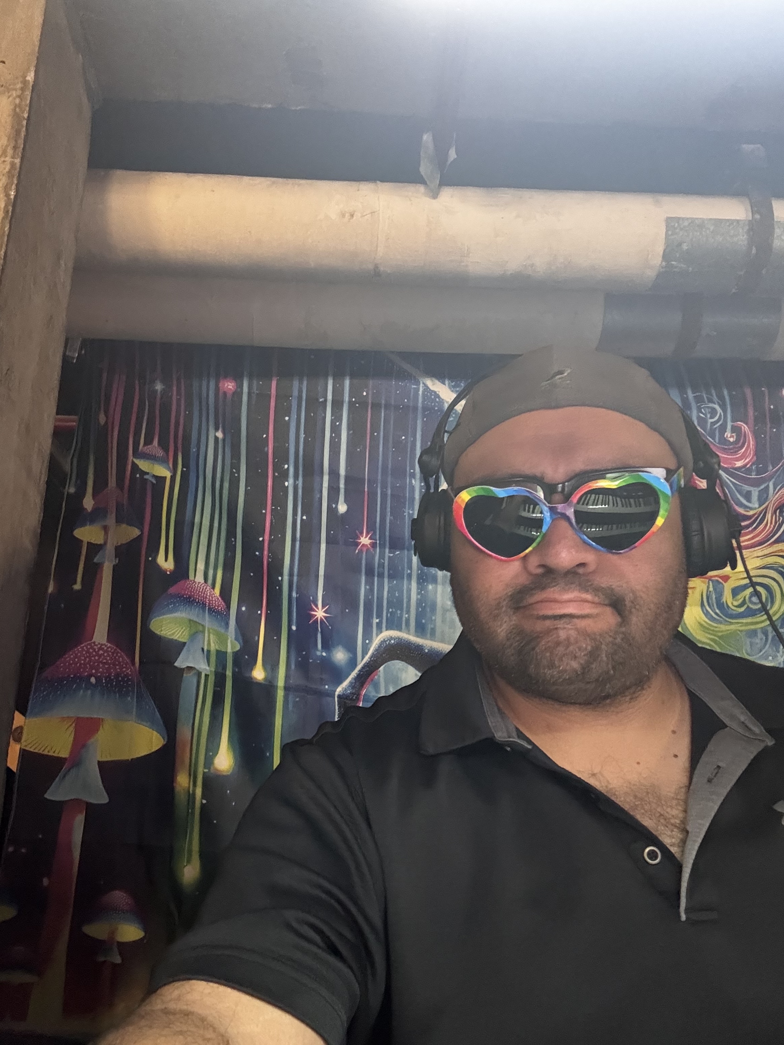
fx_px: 906
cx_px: 392
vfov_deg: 60.0
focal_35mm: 30
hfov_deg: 46.8
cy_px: 522
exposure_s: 1/23
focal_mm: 2.69
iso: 640
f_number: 1.9
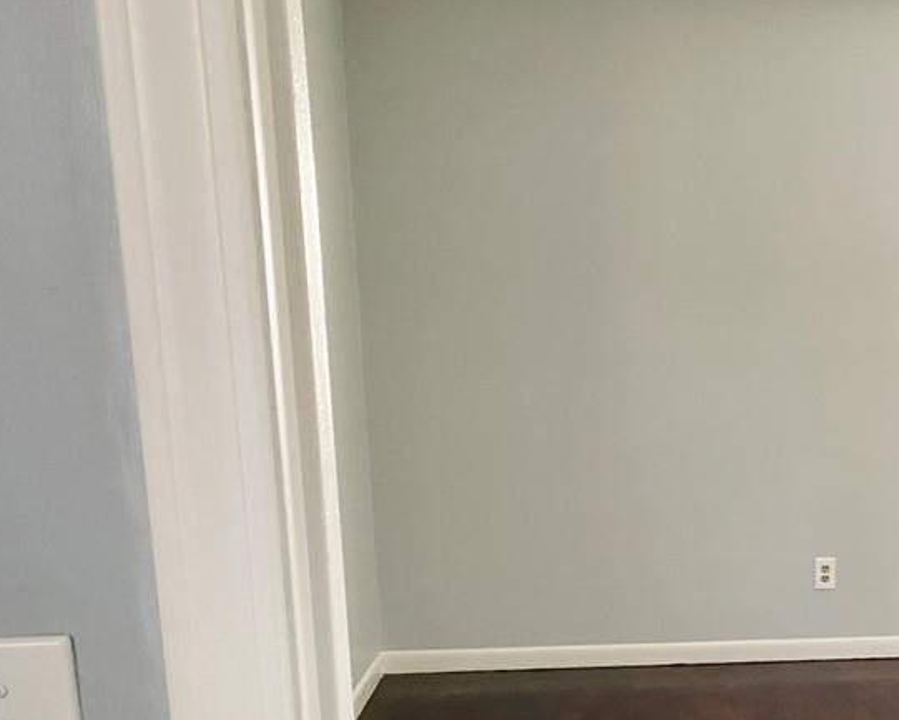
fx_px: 1277
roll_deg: +0.4
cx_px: 773
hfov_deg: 36.8
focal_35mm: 48
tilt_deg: -12.6
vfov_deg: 30.7
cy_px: 579
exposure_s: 1/60
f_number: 1.8
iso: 250
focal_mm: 4.25
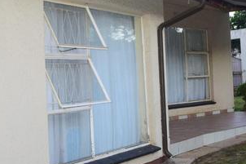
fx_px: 788
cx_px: 123
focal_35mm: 115
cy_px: 59
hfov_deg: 17.8
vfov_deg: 11.9
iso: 500
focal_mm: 29
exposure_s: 1/125
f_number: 4.2
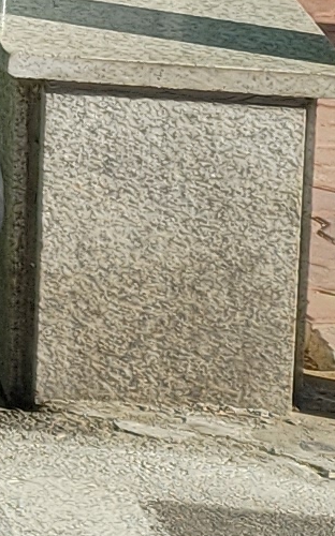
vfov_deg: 9.3
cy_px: -520
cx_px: -1681
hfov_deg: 4.6
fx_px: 3100
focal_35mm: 212
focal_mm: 7
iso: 20
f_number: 1.8
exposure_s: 1/836
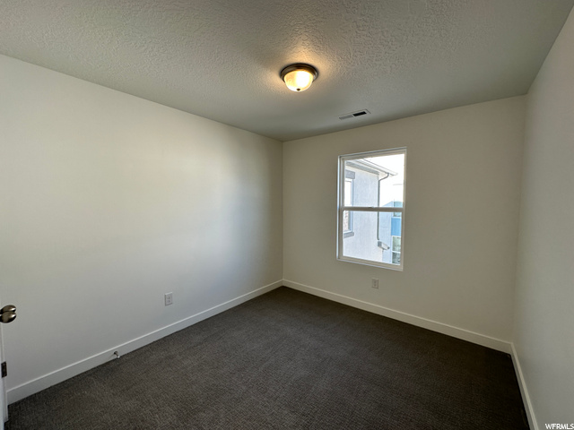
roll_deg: +0.0
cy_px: 215
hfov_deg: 102.1
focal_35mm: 14
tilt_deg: -3.5
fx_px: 232
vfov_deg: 85.7
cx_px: 287
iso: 40
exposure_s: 1/139
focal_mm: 2.22
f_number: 2.2
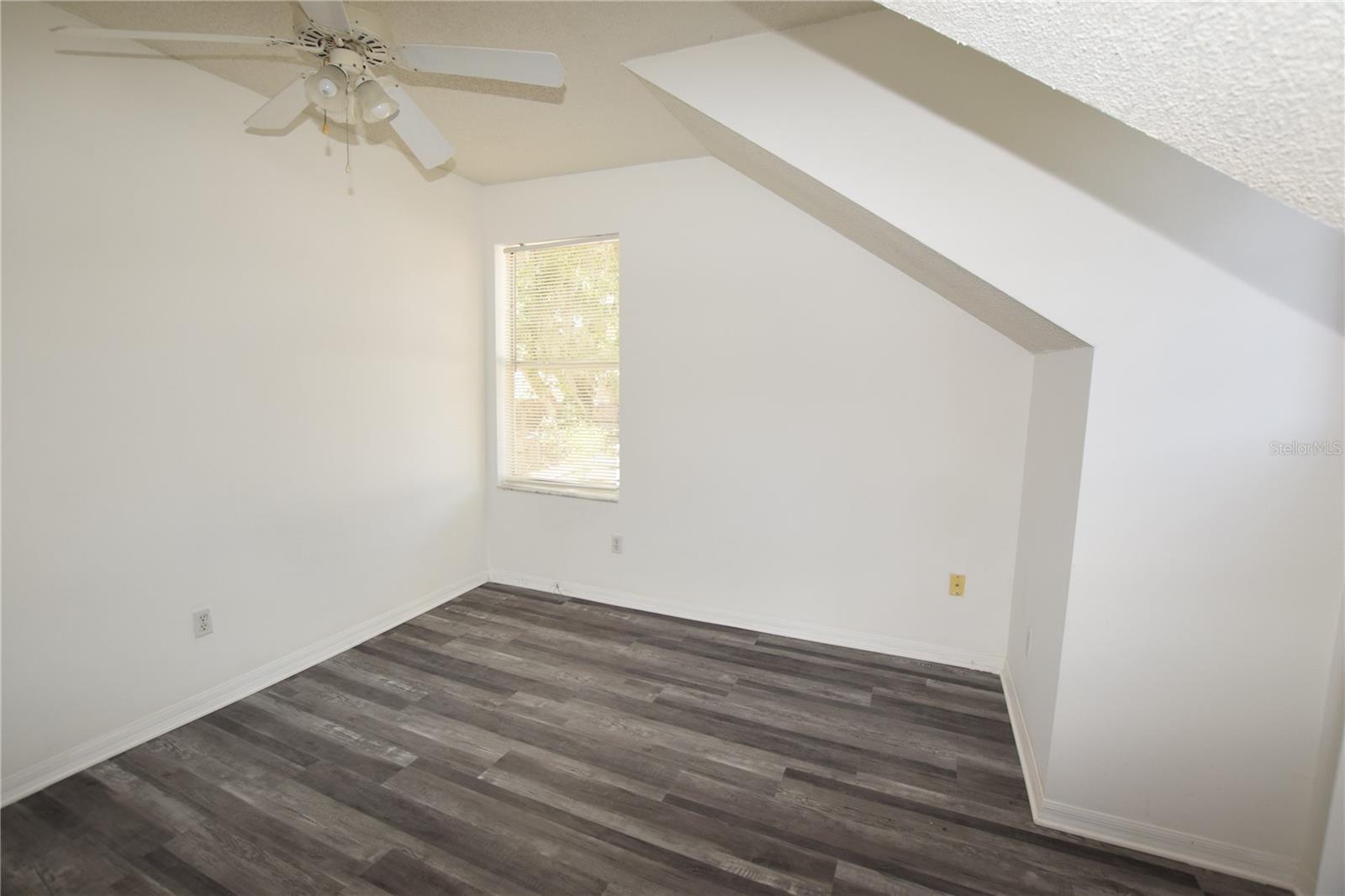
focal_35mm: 15
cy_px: 448
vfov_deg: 77.3
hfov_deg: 100.4
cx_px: 672
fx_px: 560
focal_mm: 10
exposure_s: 1/125
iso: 500
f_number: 5.6
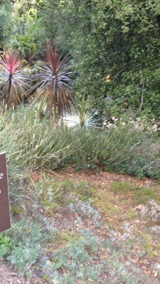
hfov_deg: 23.5
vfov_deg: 42.1
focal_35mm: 49
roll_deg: +0.1
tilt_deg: -25.4
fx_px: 369
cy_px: 140
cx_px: 3
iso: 80
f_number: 2.4
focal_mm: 3.3
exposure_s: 1/24
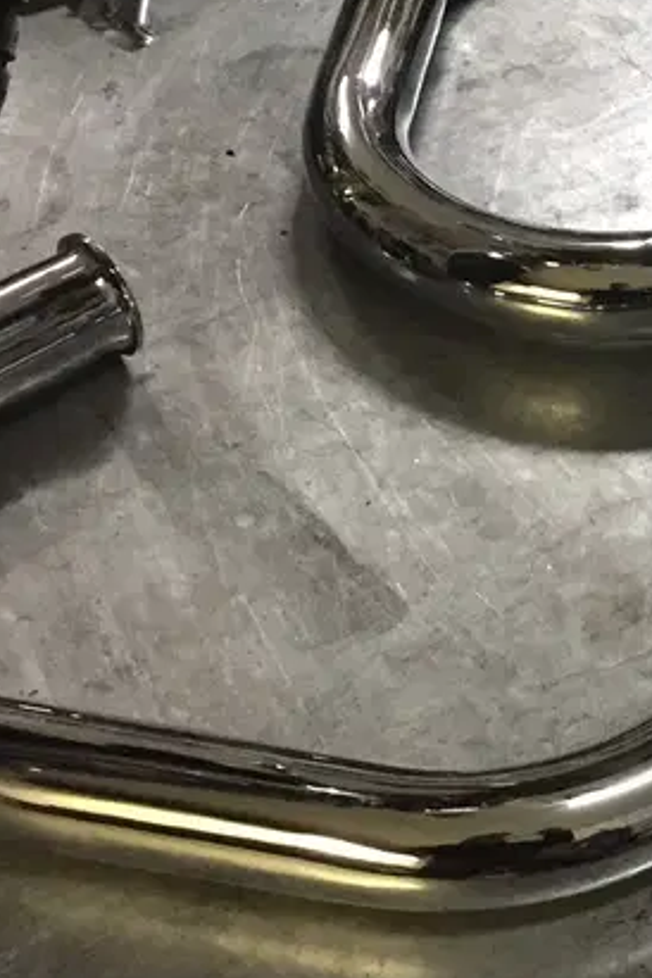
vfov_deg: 22.8
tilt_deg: -37.5
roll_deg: -4.1
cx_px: 933
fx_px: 2390
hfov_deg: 14.6
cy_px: 198
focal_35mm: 88
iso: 250
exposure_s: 1/25
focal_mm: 4.15
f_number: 2.2
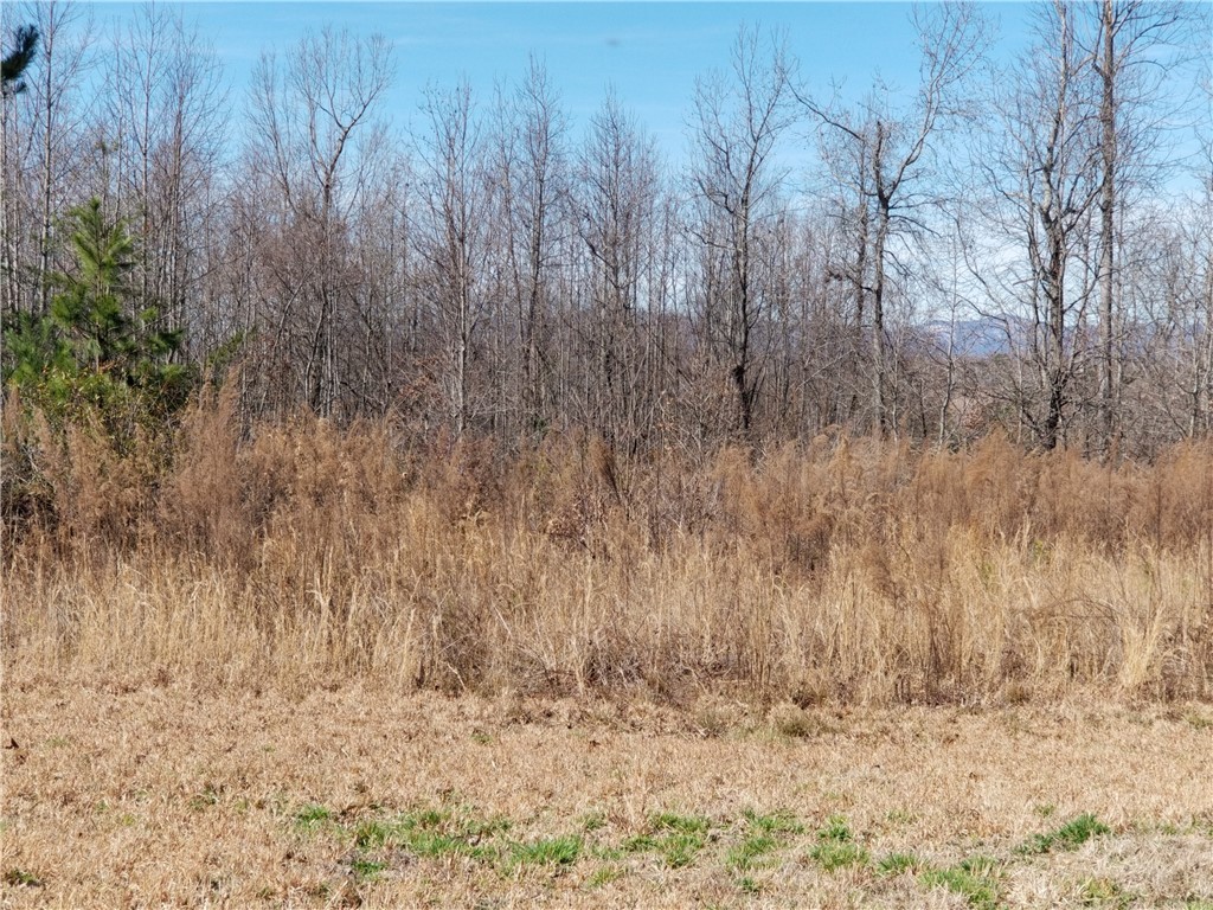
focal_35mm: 52
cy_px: 455
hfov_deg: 36.8
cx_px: 606
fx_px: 1822
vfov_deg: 28.0
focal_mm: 6
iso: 25
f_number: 2.4
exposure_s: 1/622
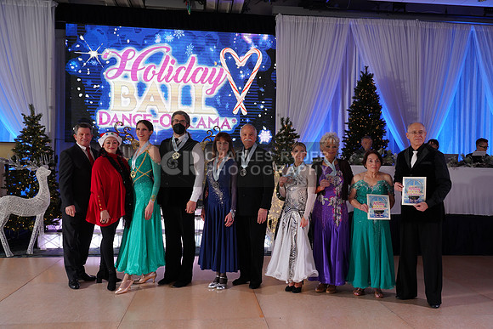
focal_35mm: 30
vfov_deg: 43.6
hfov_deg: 61.9
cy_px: 164
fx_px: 411
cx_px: 246
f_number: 5.6
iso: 1250
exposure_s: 1/200
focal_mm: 30
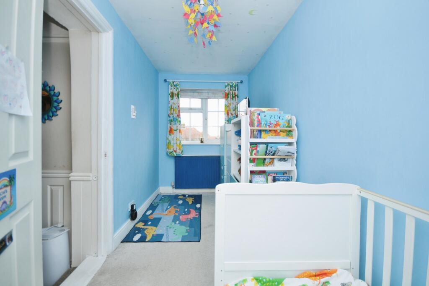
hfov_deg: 100.4
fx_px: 179
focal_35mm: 15
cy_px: 143
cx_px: 214
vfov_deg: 77.2
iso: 200
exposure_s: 1/60
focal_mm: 10
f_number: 5
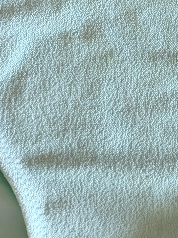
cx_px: 149
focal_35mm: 100
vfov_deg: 19.5
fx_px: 686
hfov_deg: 14.7
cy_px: 56
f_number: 1.75
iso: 5769
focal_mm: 5.25
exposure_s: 1/100
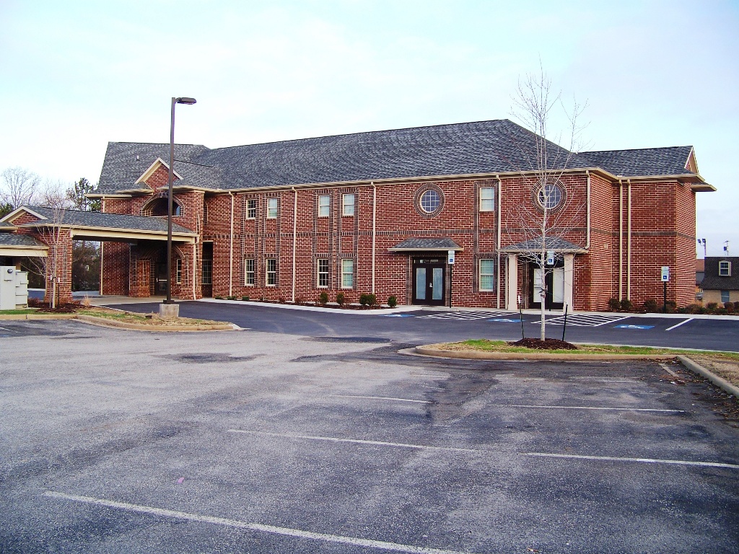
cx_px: 370
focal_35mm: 36
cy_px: 277
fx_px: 769
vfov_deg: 39.7
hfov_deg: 51.4
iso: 64
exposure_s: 1/100
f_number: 2.8
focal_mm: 5.85
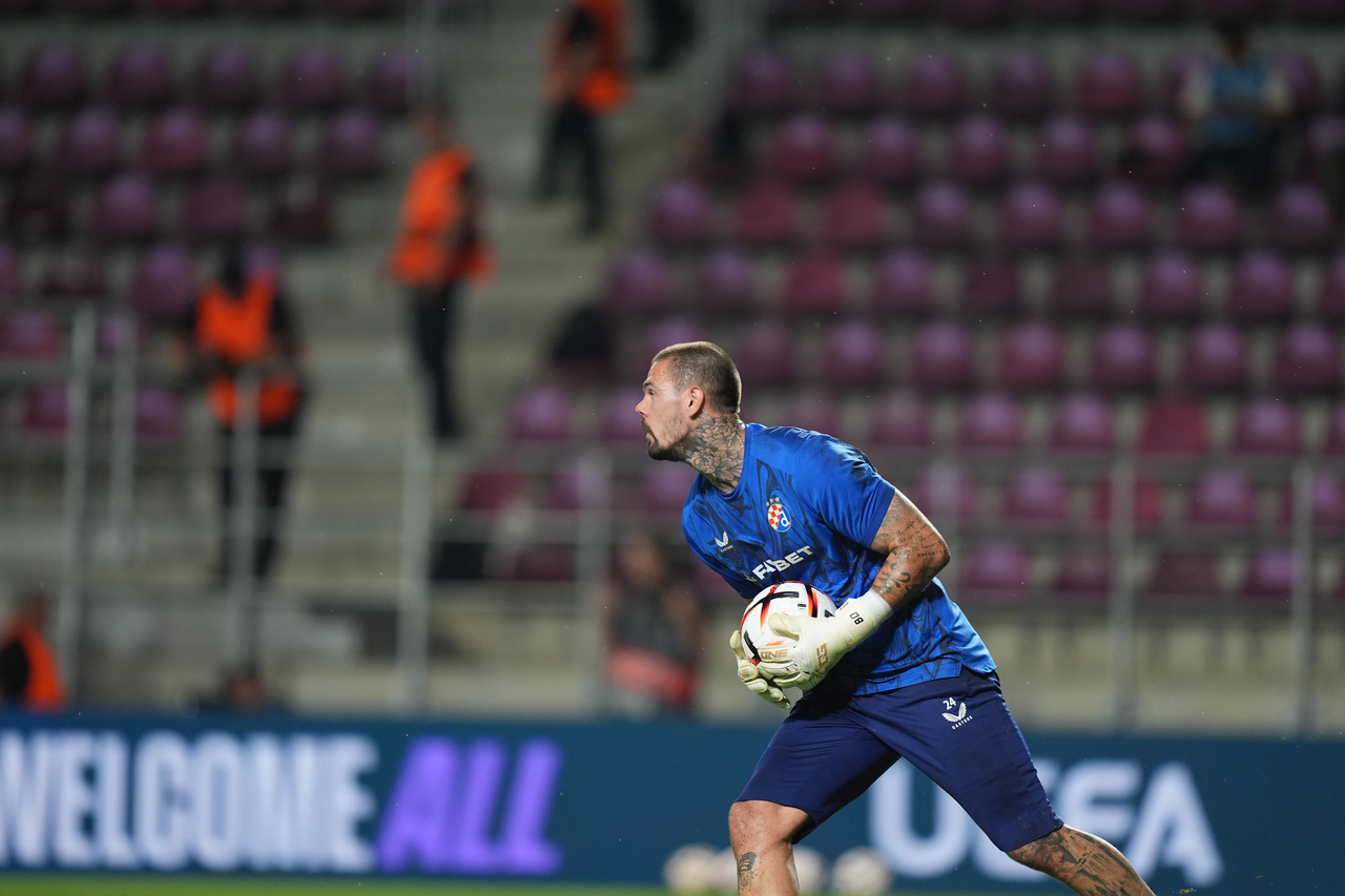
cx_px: 672
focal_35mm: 400
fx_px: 14941
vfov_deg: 3.4
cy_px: 448
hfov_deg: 5.2
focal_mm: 400
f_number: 2.8
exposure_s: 1/1600
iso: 1600
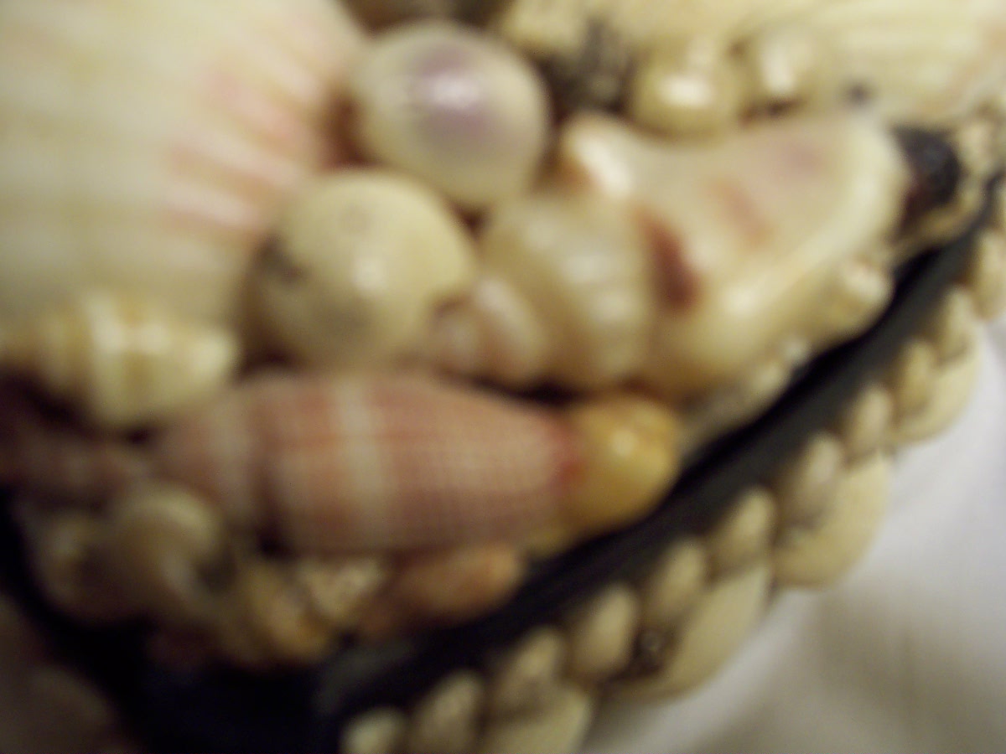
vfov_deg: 38.7
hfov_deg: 50.1
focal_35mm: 37
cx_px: 503
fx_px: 1075
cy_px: 377
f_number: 2.8
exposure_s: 1/250
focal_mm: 5.6
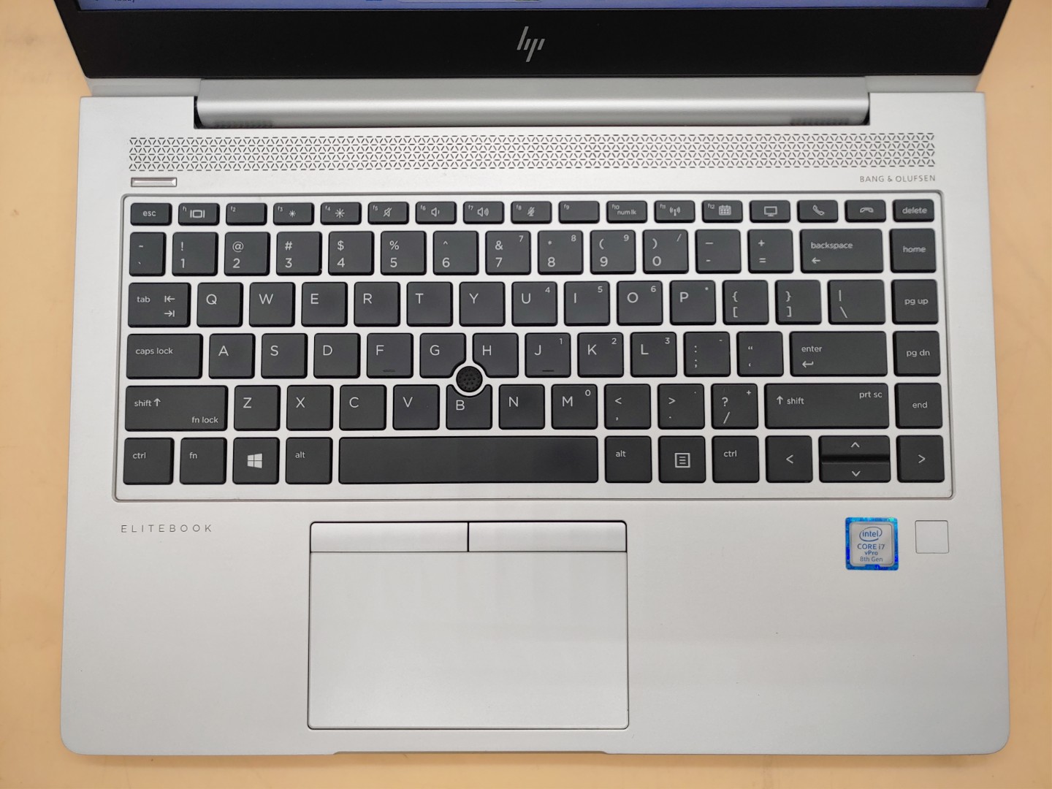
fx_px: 790
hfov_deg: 67.3
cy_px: 394
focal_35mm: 26
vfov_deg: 53.1
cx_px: 526
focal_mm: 4.36
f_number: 1.8
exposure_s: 1/117
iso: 50
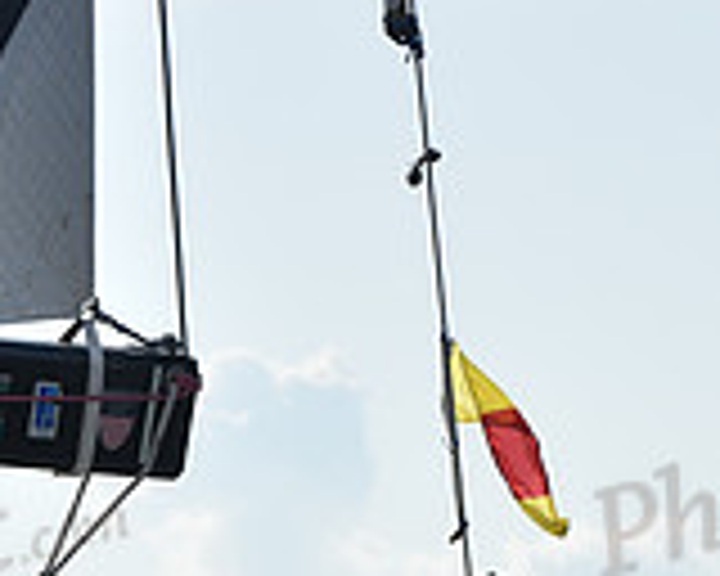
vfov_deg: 3.2
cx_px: 362
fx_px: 10122
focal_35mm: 475
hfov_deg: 4.1
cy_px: 1174
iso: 250
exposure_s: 1/1250
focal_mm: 140
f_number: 8
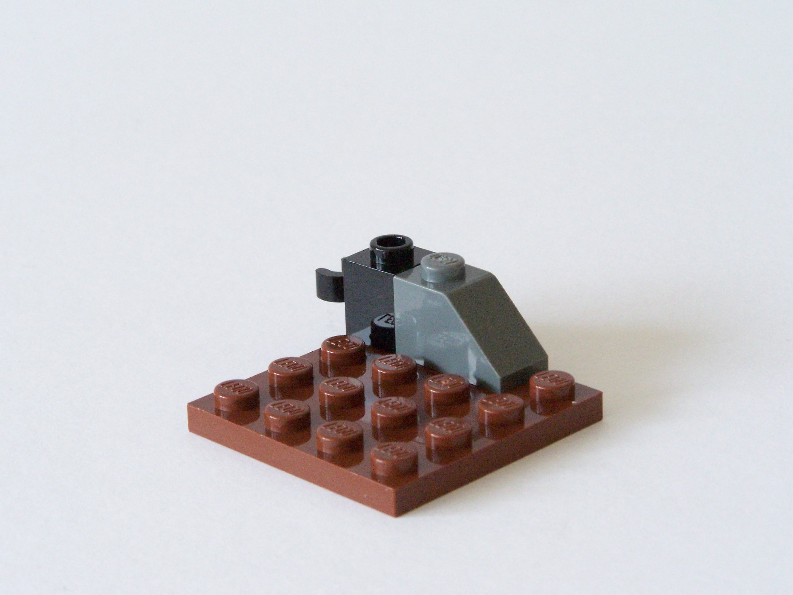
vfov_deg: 11.6
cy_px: 298
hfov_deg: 15.4
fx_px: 2932
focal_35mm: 128
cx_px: 396
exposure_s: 1/6
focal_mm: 21.2
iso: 400
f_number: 6.3
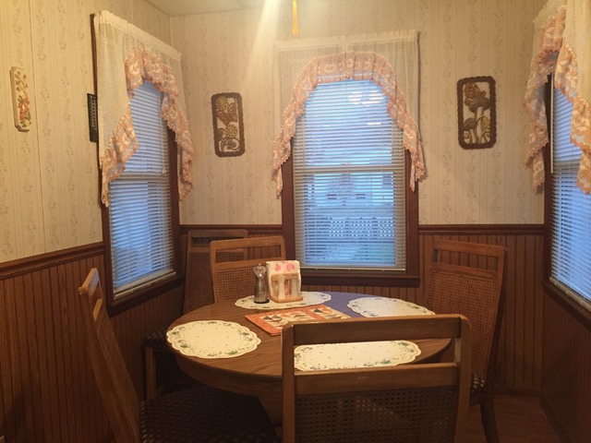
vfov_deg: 48.2
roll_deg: +1.4
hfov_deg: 61.7
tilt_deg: -5.4
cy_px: 222
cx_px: 296
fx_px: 495
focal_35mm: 29
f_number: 2.2
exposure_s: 1/30
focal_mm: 4.15
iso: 200
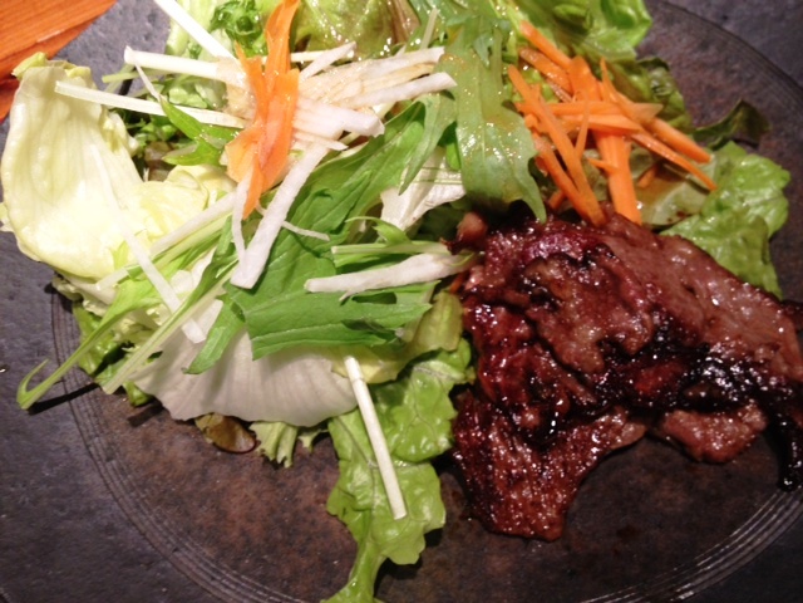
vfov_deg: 40.7
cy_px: 302
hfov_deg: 52.6
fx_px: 812
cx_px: 402
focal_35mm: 35
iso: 80
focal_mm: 4.28
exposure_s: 1/20
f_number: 2.4
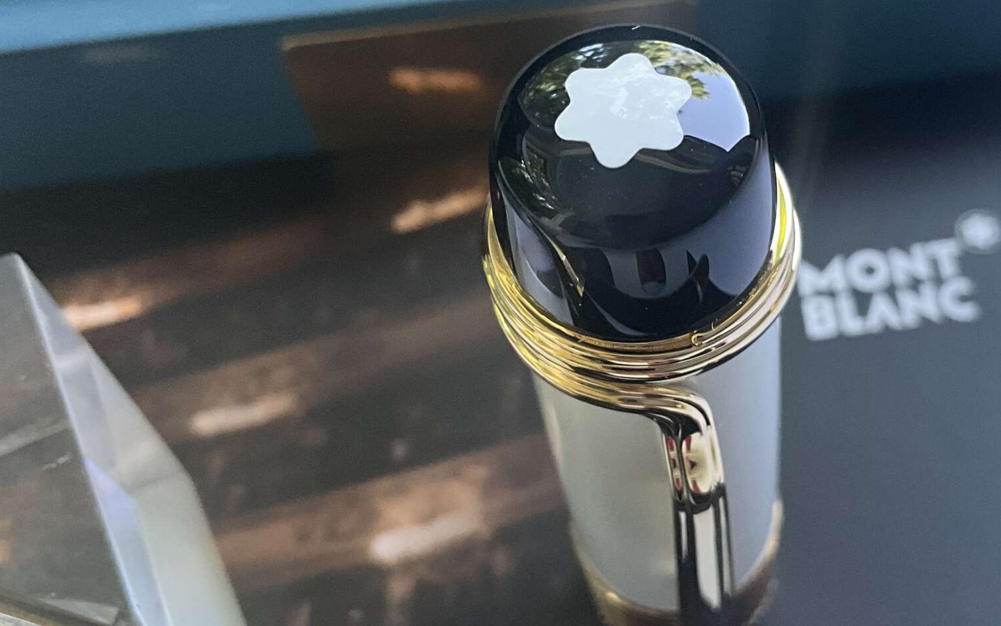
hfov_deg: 38.1
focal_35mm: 52
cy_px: 225
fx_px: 1419
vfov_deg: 24.8
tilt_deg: -57.5
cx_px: 717
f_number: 1.8
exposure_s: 1/67
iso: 64
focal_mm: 3
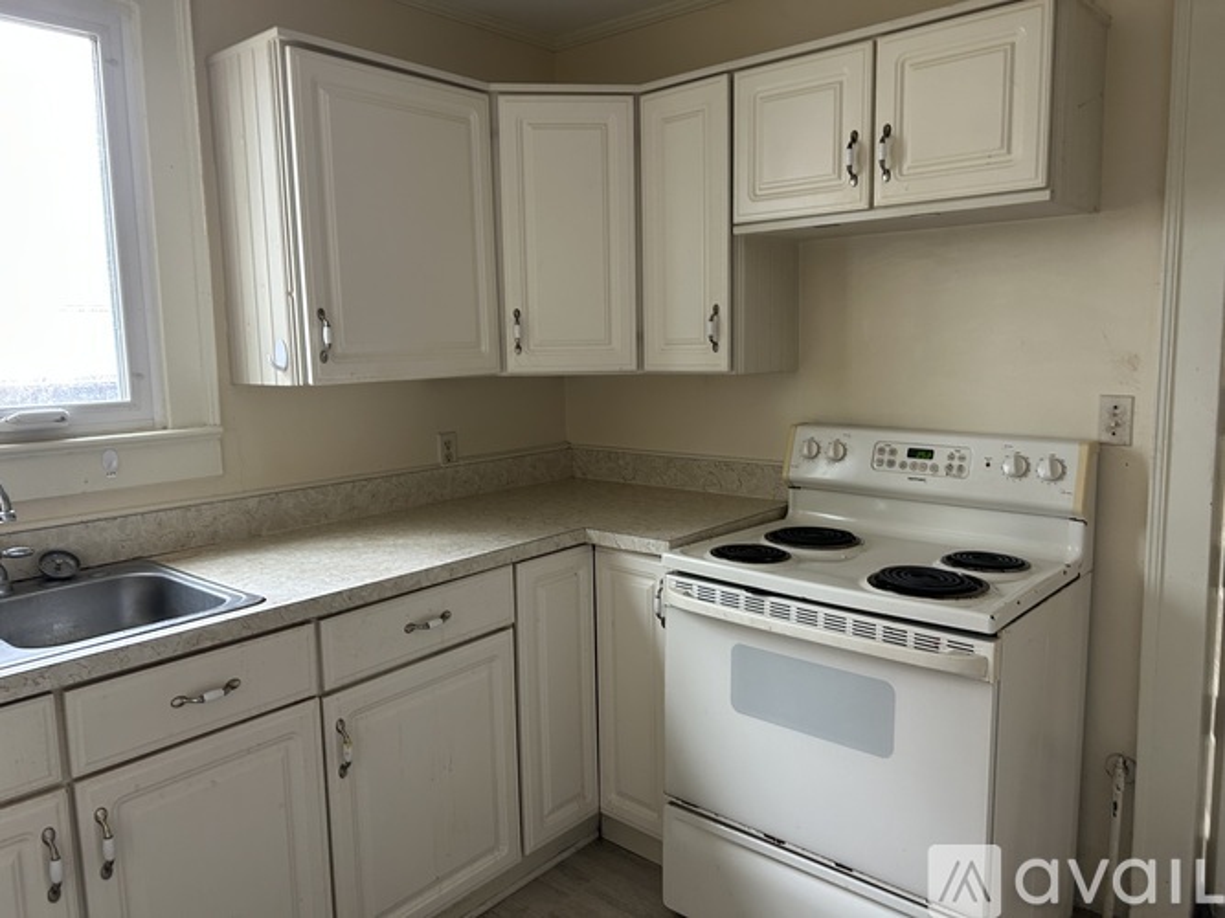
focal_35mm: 26
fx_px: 920
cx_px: 612
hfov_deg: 67.3
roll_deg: +0.3
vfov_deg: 53.0
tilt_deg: -5.6
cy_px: 459
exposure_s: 1/60
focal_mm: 5.7
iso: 160
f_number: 1.5
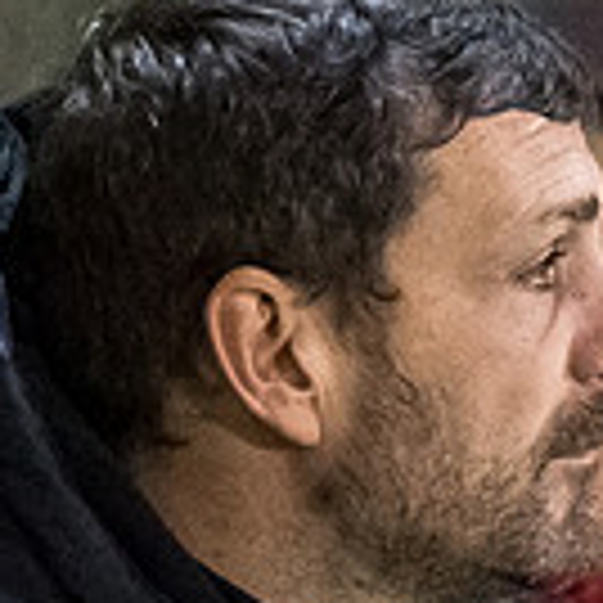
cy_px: 533
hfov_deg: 2.5
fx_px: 13855
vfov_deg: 2.5
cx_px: 35
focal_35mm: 703
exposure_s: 1/400
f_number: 2.8
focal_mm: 99
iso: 6400
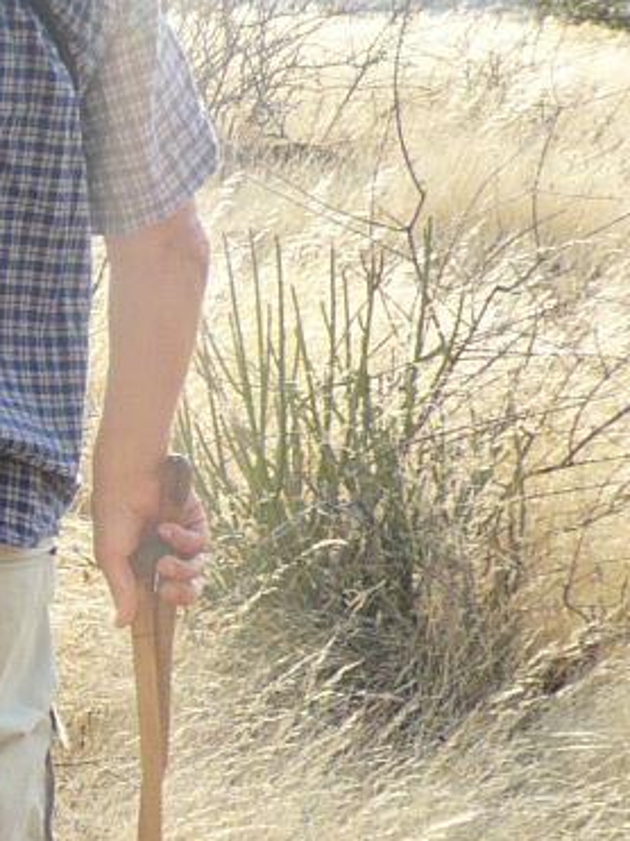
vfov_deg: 13.1
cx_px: -893
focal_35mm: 151
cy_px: 519
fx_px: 3666
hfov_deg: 8.9
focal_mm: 5.8
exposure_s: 1/500
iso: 100
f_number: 2.8
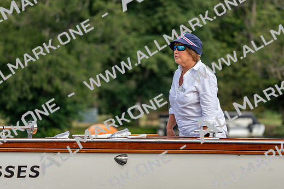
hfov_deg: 7.4
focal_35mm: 277
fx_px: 2185
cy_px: 92
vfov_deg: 5.0
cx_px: 151
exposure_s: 1/1600
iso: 500
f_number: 5.6
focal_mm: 248
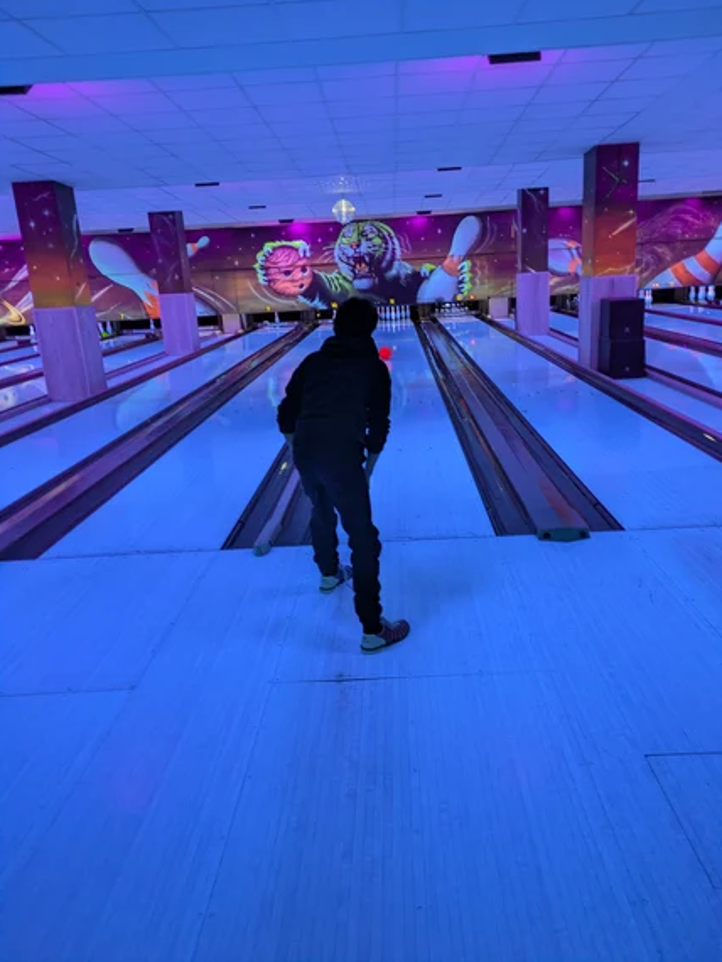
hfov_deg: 53.1
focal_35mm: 26
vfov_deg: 67.3
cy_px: 465
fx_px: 723
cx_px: 370
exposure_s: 1/33.3
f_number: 1.89
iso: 347
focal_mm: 5.43
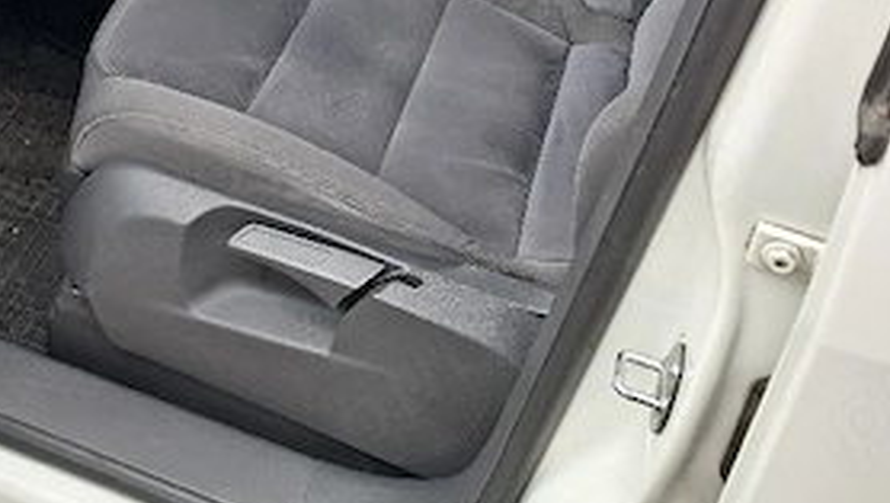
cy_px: -186
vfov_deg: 20.1
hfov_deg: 37.0
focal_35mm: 54
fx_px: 1276
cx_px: 166
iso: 50
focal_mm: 5.54
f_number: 1.8
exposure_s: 1/161
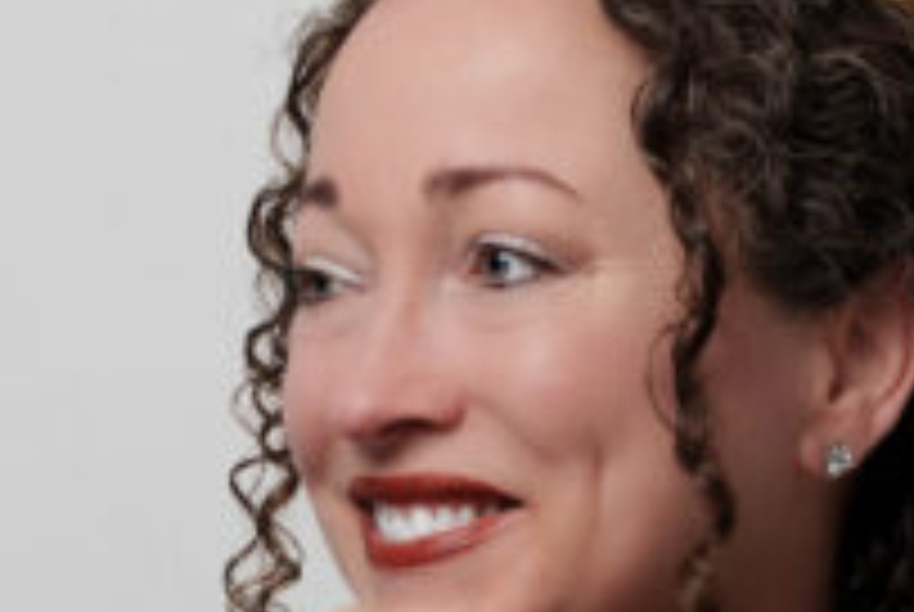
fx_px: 6497
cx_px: 324
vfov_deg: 5.3
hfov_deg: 8.0
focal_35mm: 256
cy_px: 1190
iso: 100
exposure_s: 1/125
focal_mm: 50.7
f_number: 7.1
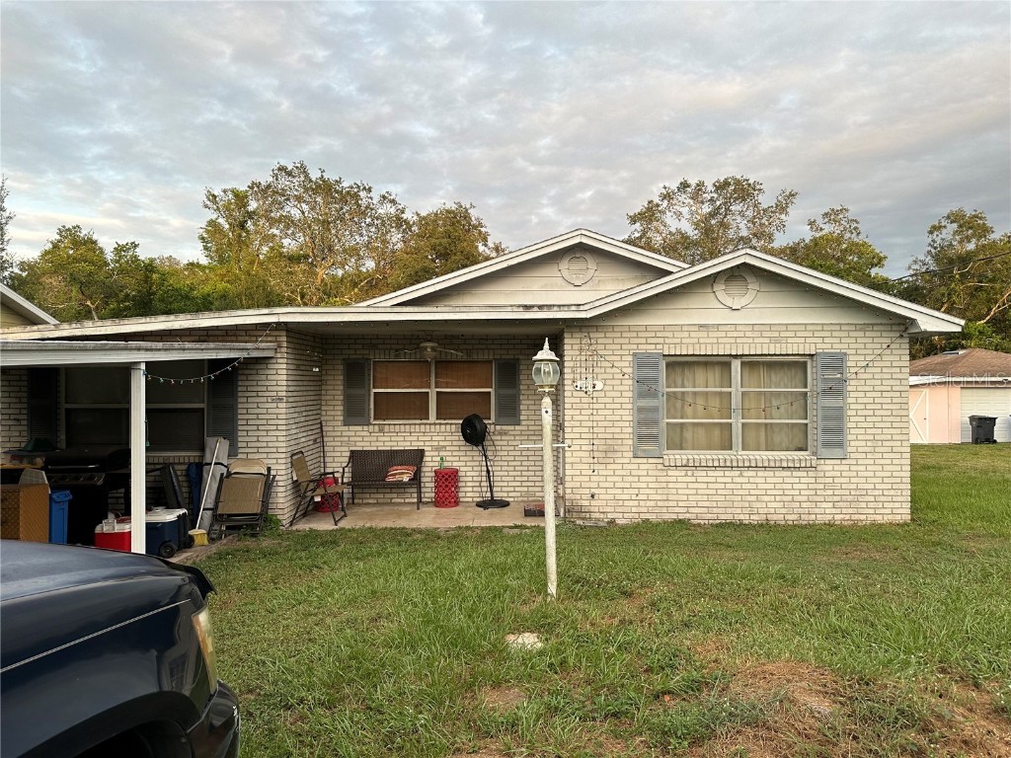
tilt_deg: +0.5
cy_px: 379
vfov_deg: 56.8
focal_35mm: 24
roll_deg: -0.3
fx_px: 701
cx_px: 506
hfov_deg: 71.6
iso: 80
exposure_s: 1/756
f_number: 1.78
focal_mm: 6.86
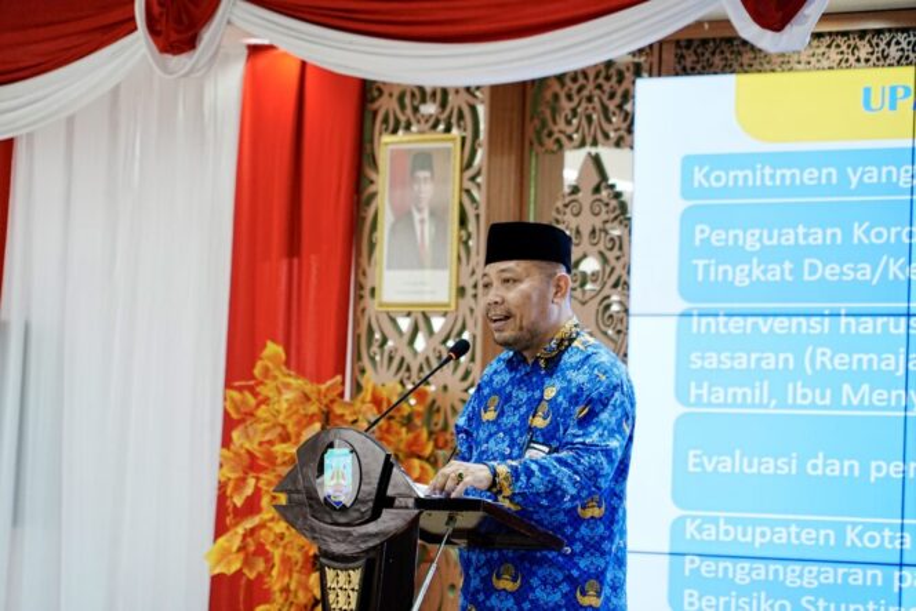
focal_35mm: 240
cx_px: 458
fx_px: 6108
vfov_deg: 5.7
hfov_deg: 8.6
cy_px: 306
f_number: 6.3
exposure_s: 1/80
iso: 3200
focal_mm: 240
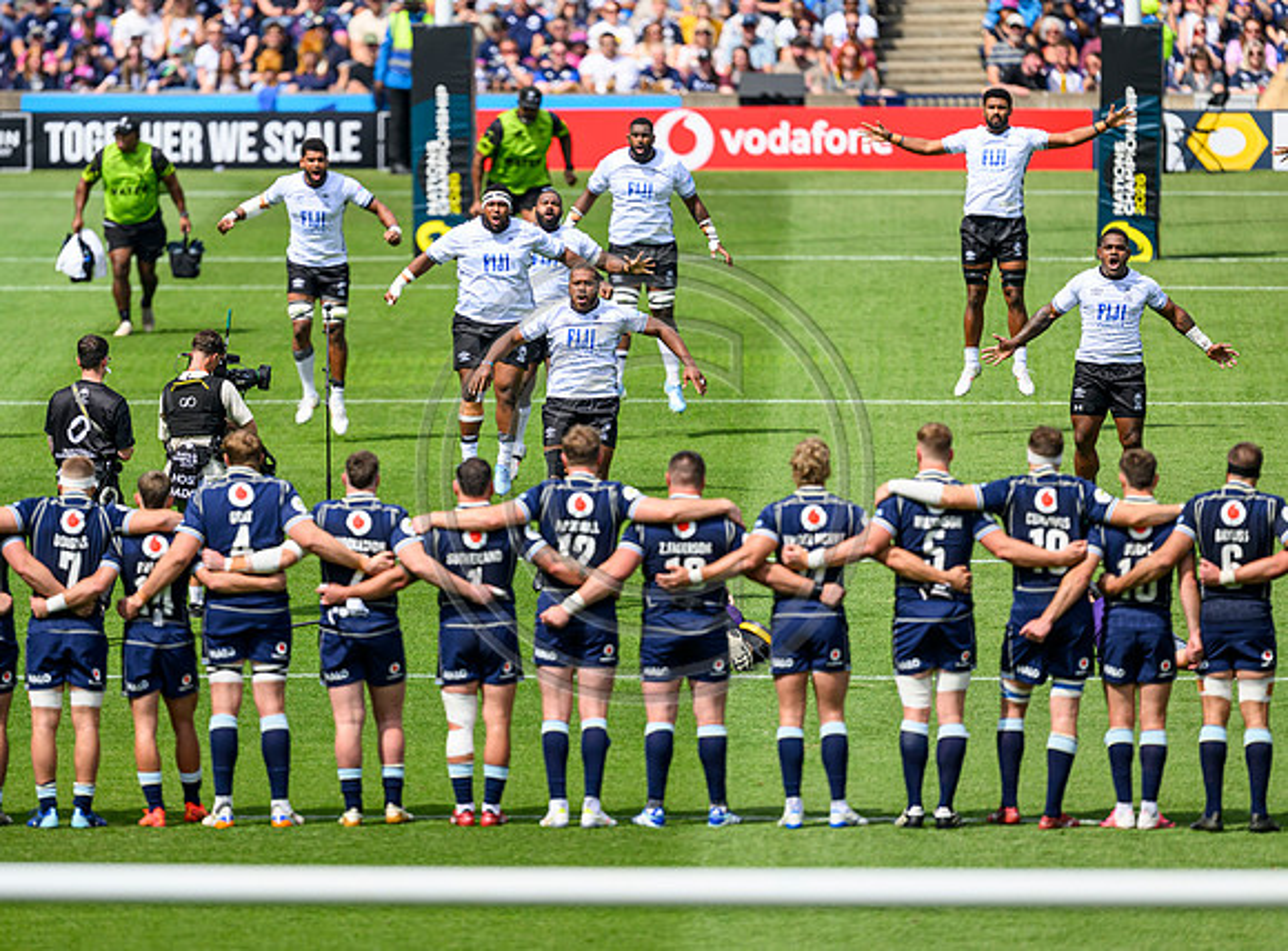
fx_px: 17988
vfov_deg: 3.0
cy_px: 427
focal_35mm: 486
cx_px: 487
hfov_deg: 4.1
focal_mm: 400
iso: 320
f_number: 2.8
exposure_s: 1/5000
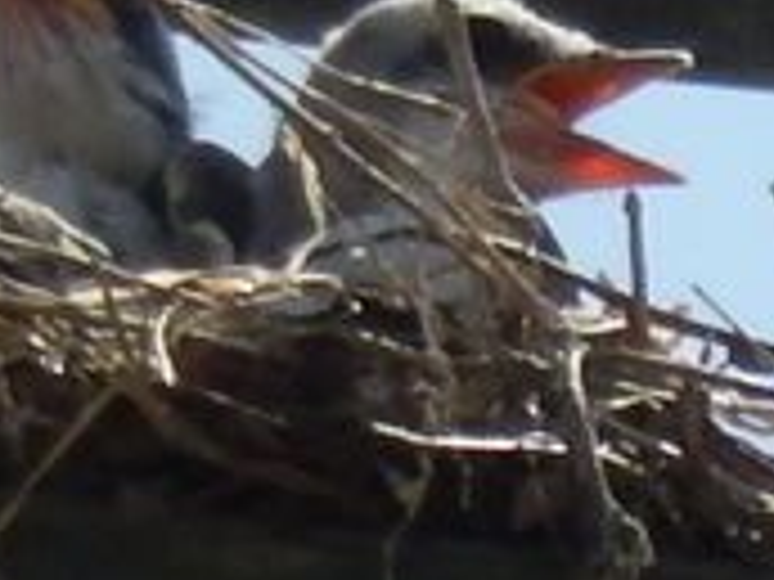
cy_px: 567
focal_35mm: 2050
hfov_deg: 1.0
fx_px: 45837
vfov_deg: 0.7
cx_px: 18
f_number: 12.6
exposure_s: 1/500
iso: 125
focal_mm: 99
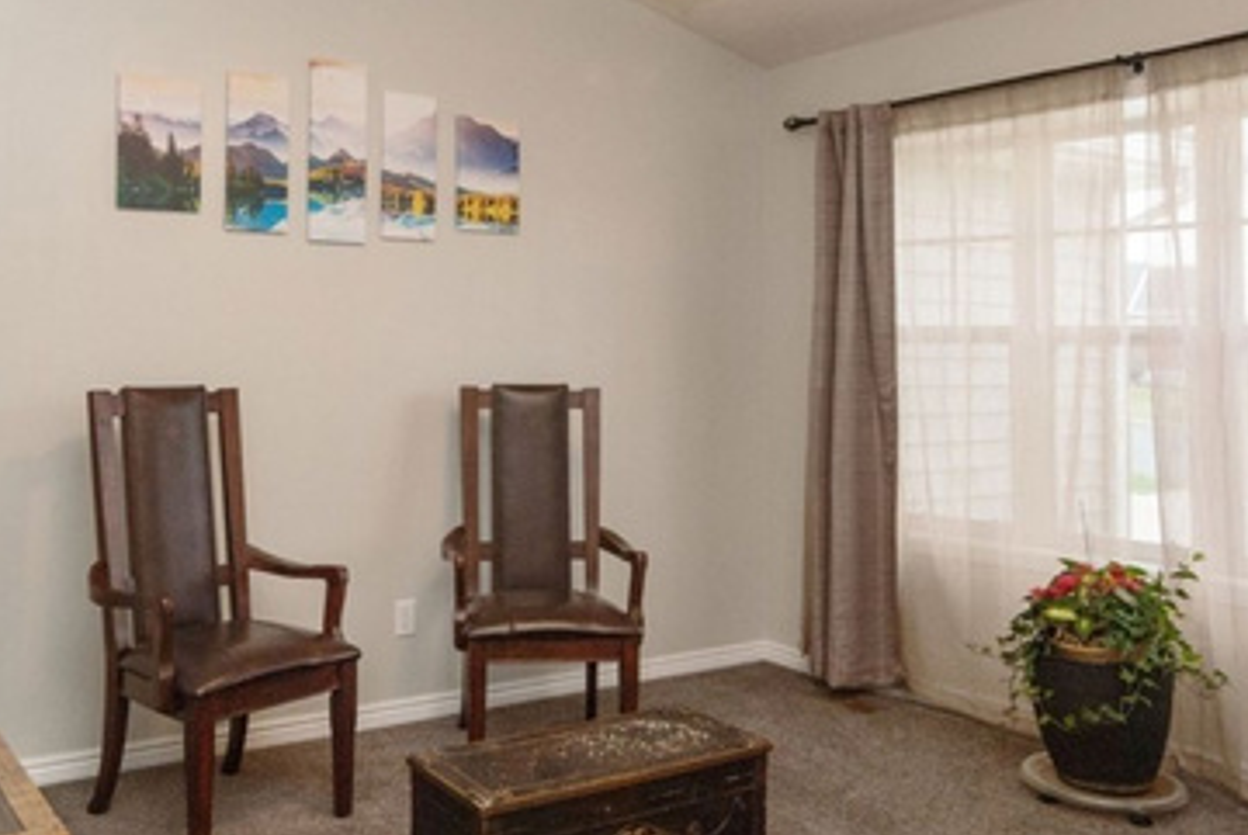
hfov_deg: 58.2
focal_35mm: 32
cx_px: 499
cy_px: 333
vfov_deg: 41.0
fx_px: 1111
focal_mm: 12
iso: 200
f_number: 5
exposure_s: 1/60
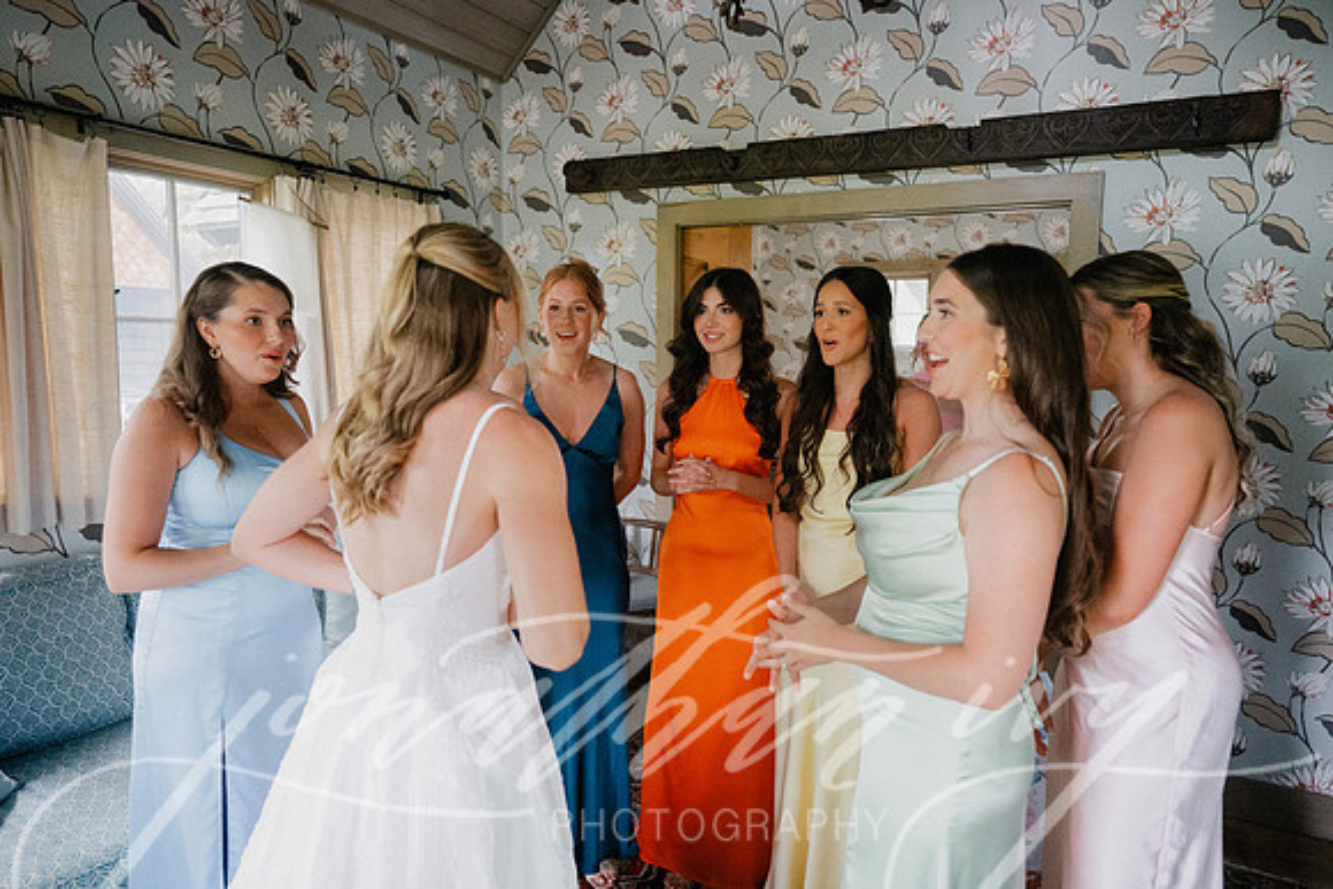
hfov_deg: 73.7
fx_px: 889
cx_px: 666
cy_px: 444
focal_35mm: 24
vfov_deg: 53.2
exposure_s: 1/200
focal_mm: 24
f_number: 2.8
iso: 2800
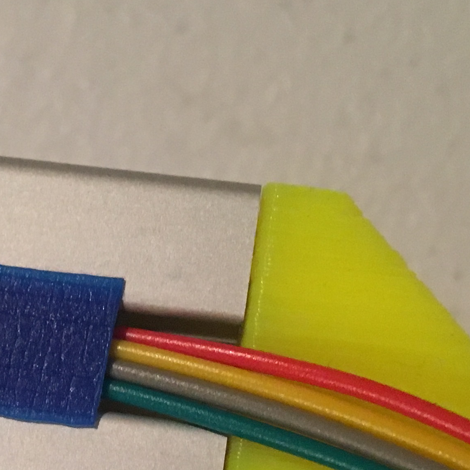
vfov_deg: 18.6
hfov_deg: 18.8
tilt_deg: -79.4
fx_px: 1383
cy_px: 511
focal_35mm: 90
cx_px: -2
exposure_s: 1/24
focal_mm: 4.15
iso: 200
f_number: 2.2
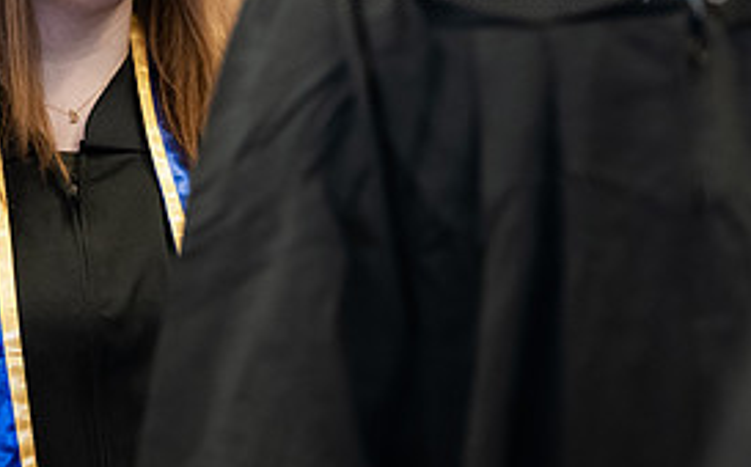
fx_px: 4968
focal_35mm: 243
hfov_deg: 8.6
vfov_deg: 5.4
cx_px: 187
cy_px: 43
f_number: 3.2
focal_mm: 112
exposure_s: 1/200
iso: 2000
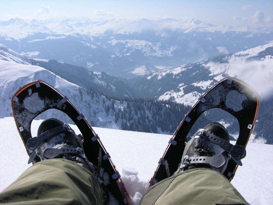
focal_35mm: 35
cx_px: 136
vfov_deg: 40.7
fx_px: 276
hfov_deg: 52.6
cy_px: 102
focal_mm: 8.9
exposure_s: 1/325
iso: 50
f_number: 8
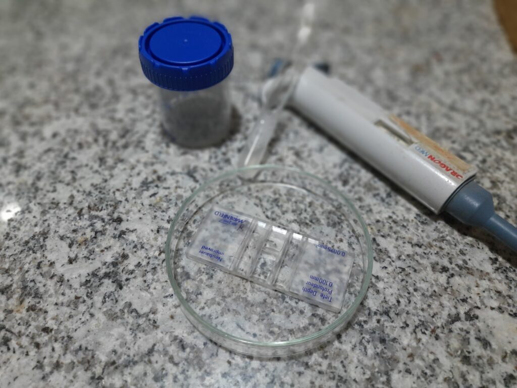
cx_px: 258
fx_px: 373
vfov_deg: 54.9
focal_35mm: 25
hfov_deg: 69.4
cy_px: 194
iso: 320
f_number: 2
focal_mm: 4.6
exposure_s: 1/33
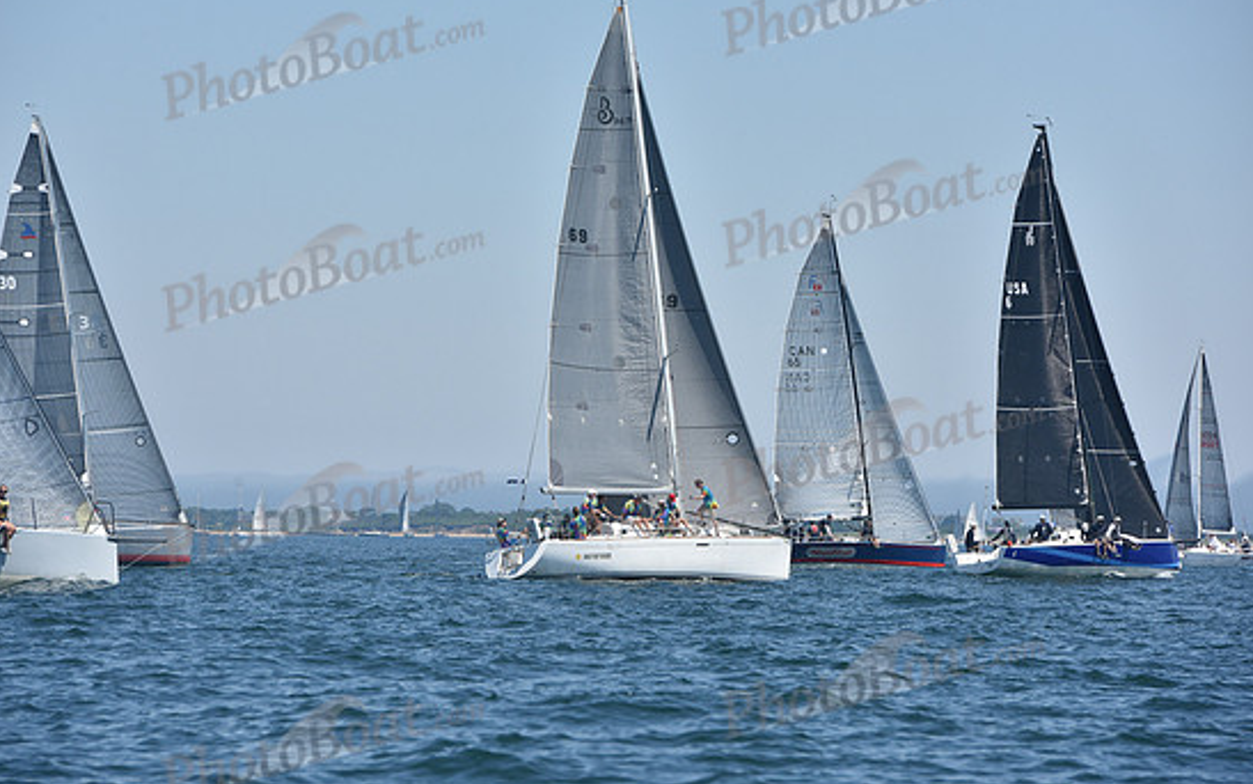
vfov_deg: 6.1
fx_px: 7377
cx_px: 605
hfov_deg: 9.7
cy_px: 359
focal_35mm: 216
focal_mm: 200
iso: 320
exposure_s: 1/1250
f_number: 9
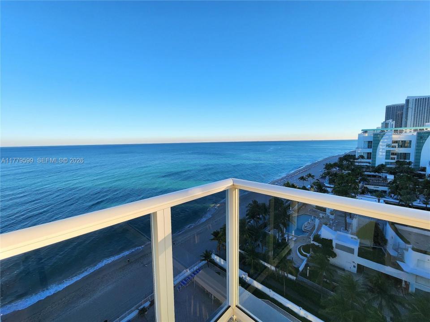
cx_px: 215
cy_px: 161
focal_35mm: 13
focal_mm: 2.2
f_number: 2.2
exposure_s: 1/1000
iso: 50
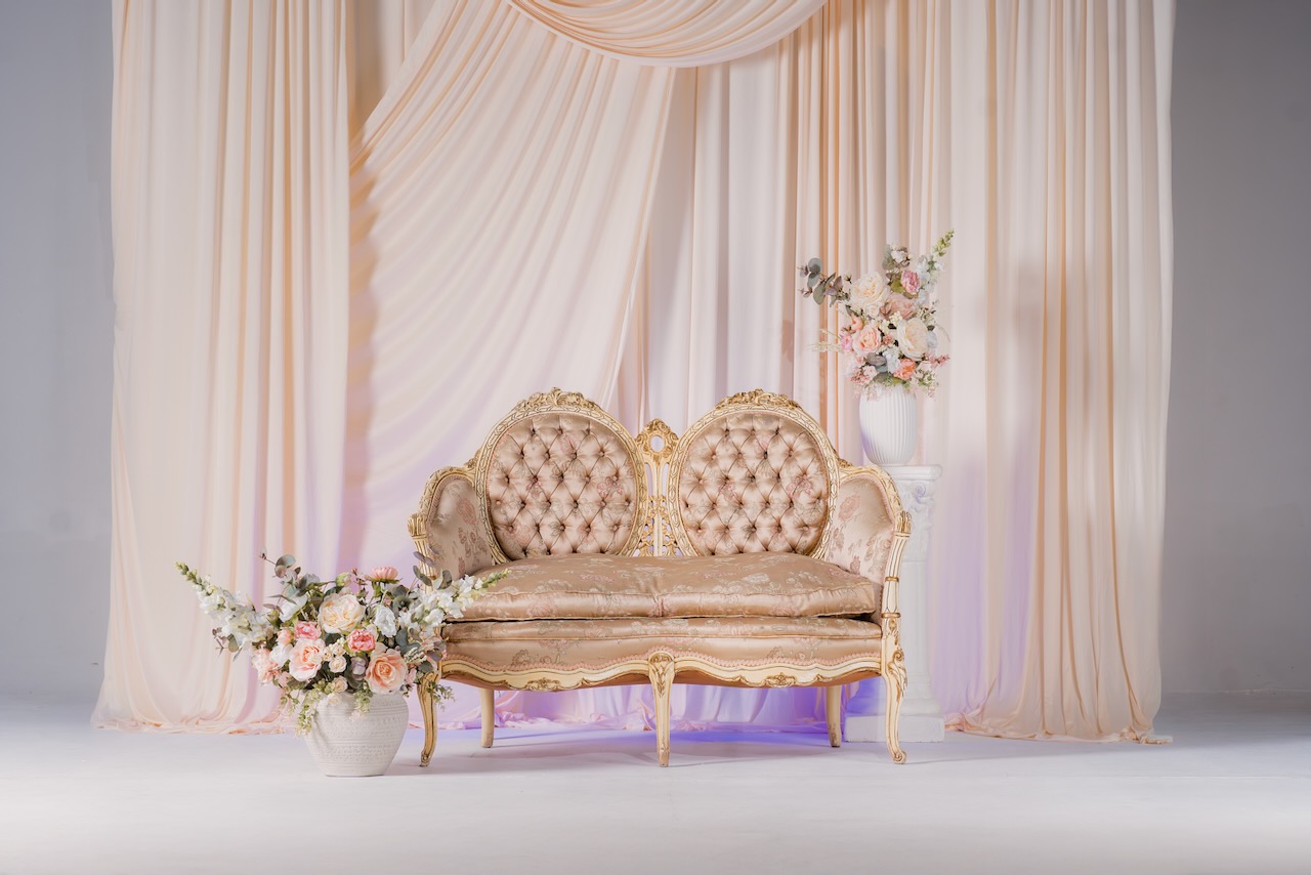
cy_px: 438
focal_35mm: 85
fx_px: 3096
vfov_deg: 16.1
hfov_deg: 23.9
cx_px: 656
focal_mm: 85
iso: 400
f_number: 5
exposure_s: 1/125
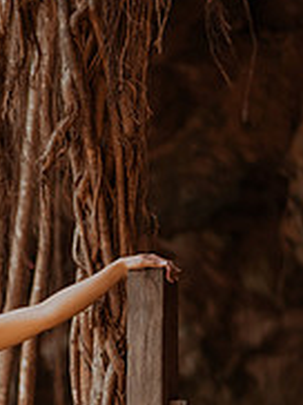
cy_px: 396
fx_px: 1614
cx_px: -4
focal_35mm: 138
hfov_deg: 10.6
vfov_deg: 14.1
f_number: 1.4
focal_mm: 58
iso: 1250
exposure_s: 1/8000
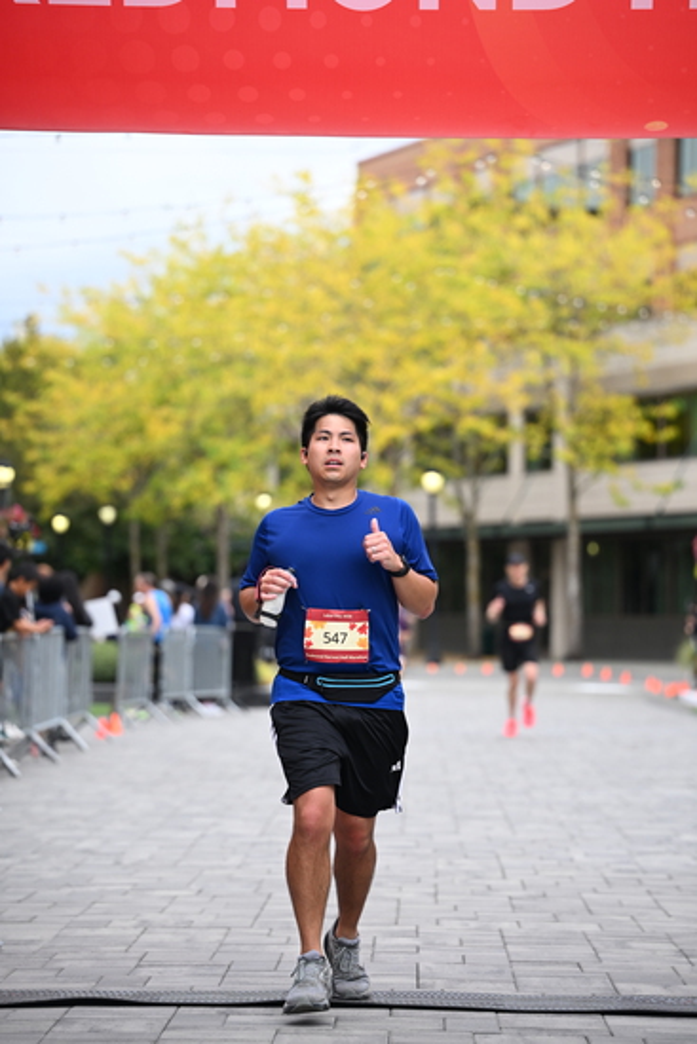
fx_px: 3337
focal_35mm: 115
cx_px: 348
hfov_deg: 11.9
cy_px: 522
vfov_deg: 17.8
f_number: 2.8
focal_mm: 115
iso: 640
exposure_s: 1/2000
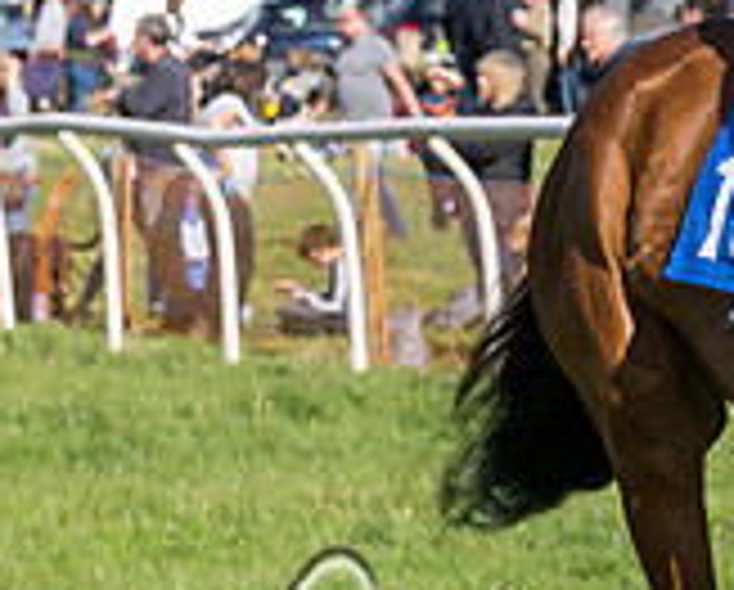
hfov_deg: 3.6
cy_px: 441
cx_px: 1292
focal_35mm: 536
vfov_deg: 2.9
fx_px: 11665
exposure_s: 1/2000
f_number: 5.6
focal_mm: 92
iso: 400
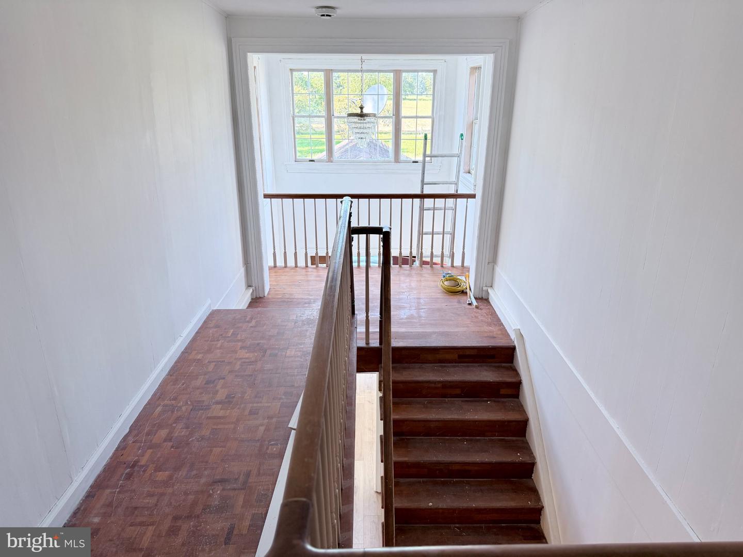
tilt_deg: -19.5
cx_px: 372
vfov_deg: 56.8
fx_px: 515
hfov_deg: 71.6
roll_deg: -0.1
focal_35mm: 24
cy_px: 278
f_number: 1.78
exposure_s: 1/120
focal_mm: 6.76
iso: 250
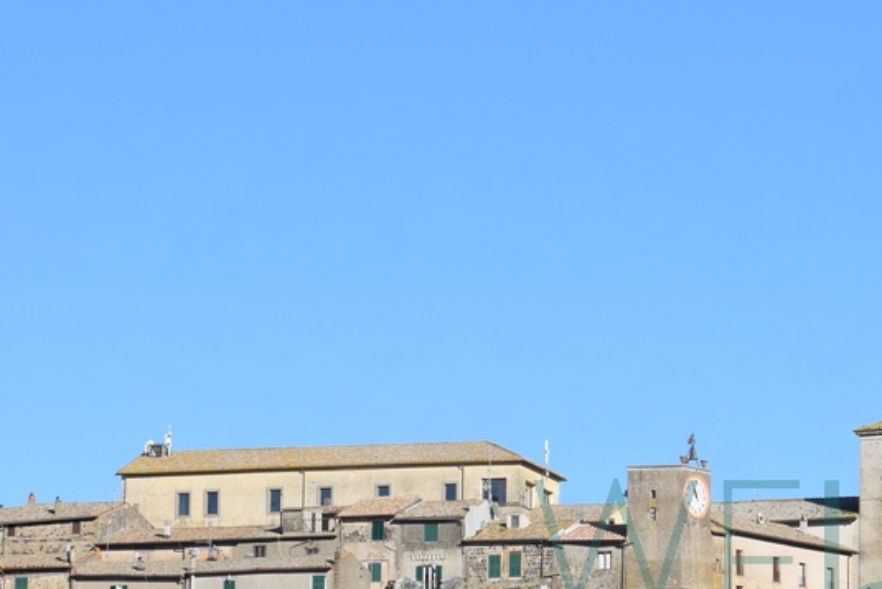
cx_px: 963
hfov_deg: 11.0
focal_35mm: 185
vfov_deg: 7.4
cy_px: 544
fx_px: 4536
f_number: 10
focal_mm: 55
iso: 200
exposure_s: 1/400
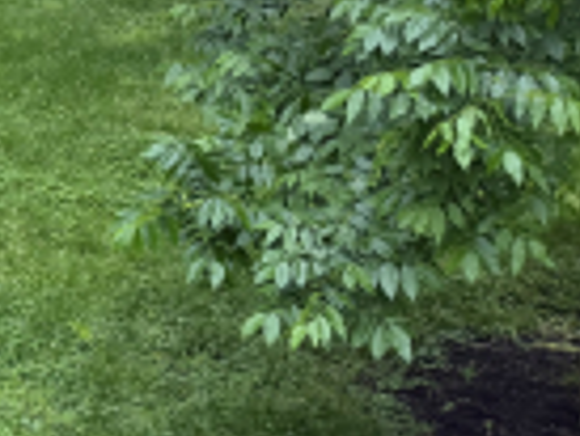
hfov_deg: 13.8
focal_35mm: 117
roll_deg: -0.2
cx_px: -633
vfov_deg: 12.1
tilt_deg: -12.1
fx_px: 1962
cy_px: -203
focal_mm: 6.76
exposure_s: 1/627
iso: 100
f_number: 1.78
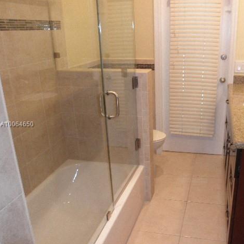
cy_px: 125
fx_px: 271
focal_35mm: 34
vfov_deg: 48.4
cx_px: 167
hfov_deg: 47.5
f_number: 3
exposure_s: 1/30
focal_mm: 5
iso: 200
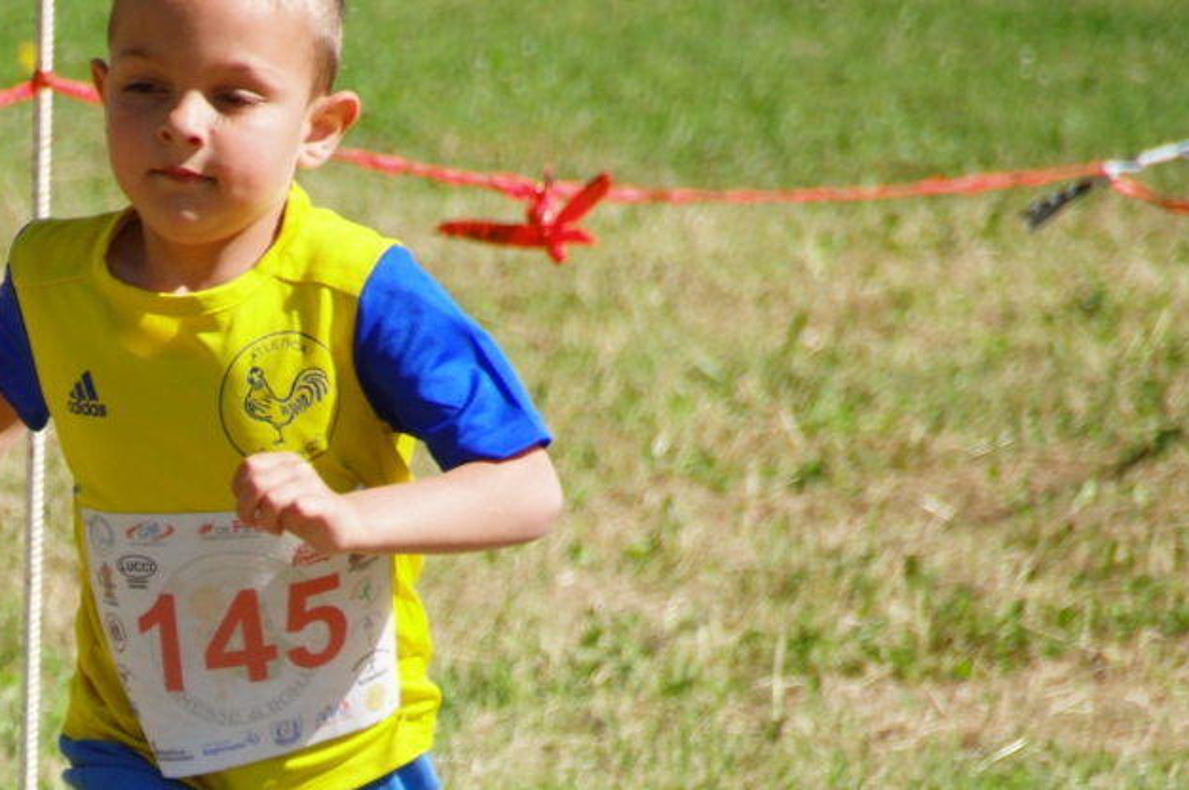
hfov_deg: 2.7
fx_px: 25305
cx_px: -49
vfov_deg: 1.8
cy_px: 858
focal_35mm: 767
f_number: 6.3
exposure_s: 1/640
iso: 250
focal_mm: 200
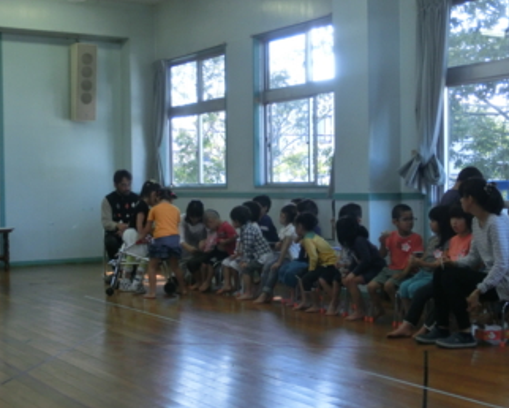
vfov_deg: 26.7
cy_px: 213
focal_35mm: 57
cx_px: 281
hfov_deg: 33.0
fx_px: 859
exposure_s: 1/125
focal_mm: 8.29
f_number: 4.2
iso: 250
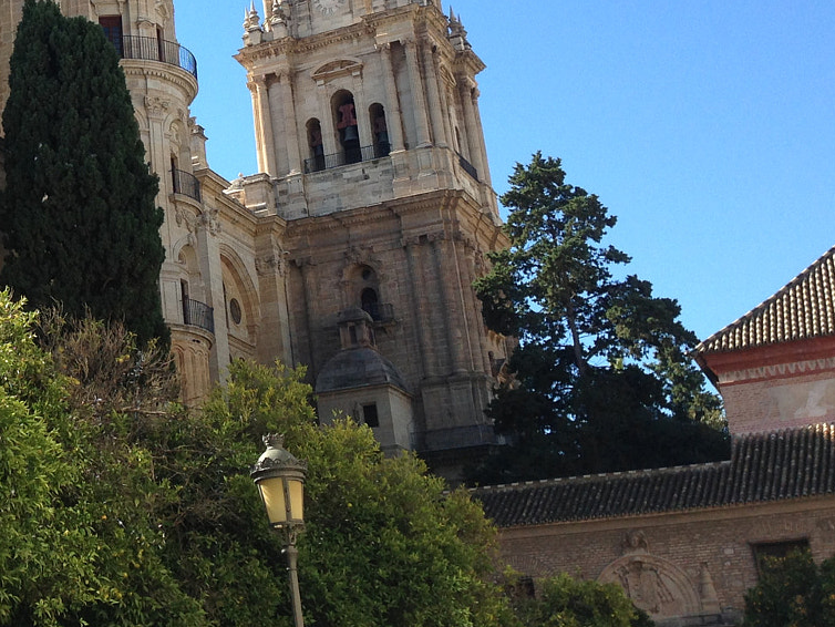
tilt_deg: +24.7
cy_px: 88
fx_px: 1689
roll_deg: +0.0
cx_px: -18
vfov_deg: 20.7
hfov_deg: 26.2
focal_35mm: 70
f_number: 2.4
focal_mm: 4.12
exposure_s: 1/653
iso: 50
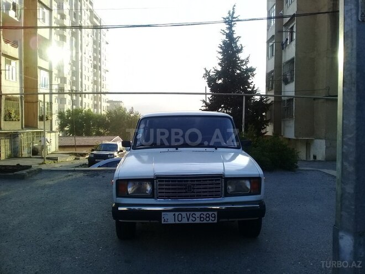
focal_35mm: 31
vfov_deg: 45.4
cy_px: 137
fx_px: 327
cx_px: 182
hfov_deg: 58.4
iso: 50
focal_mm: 3.3
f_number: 2.2
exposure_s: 1/456
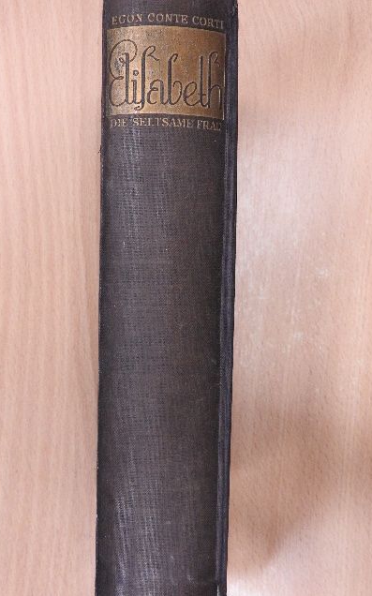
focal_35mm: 48
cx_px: 158
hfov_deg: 26.8
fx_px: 779
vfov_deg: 41.8
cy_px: 299
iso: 640
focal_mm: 8.1
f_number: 4
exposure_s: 1/80
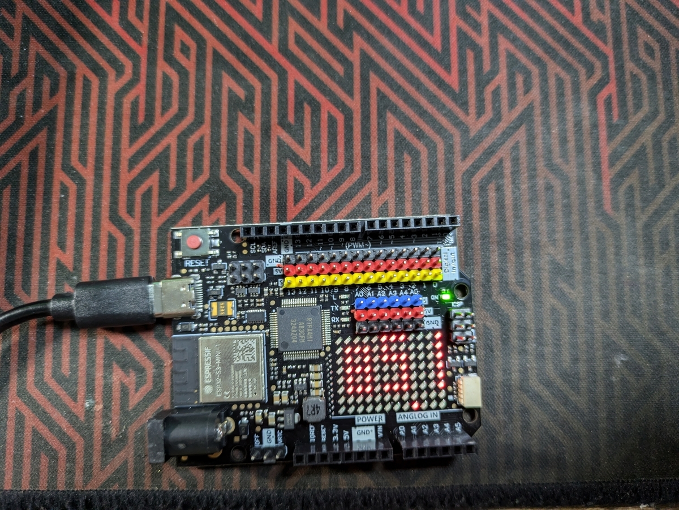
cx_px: 340
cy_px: 255
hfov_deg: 69.4
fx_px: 491
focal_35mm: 25
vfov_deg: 54.9
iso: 232
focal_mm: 5.43
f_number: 1.89
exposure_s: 1/33.3
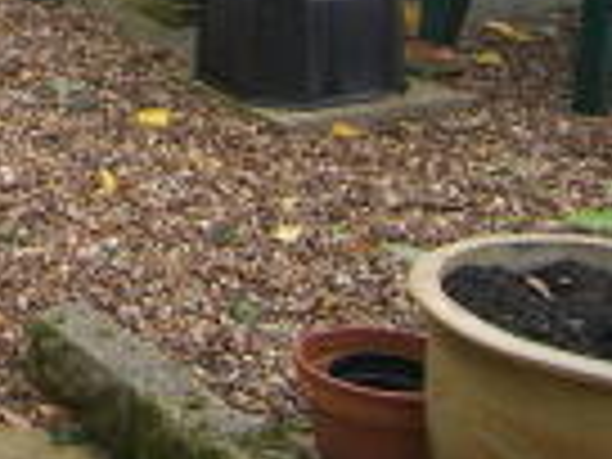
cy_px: -349
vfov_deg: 13.1
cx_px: -371
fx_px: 1821
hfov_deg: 16.8
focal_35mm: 103
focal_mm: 5
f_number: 2.8
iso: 50
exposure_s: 1/100
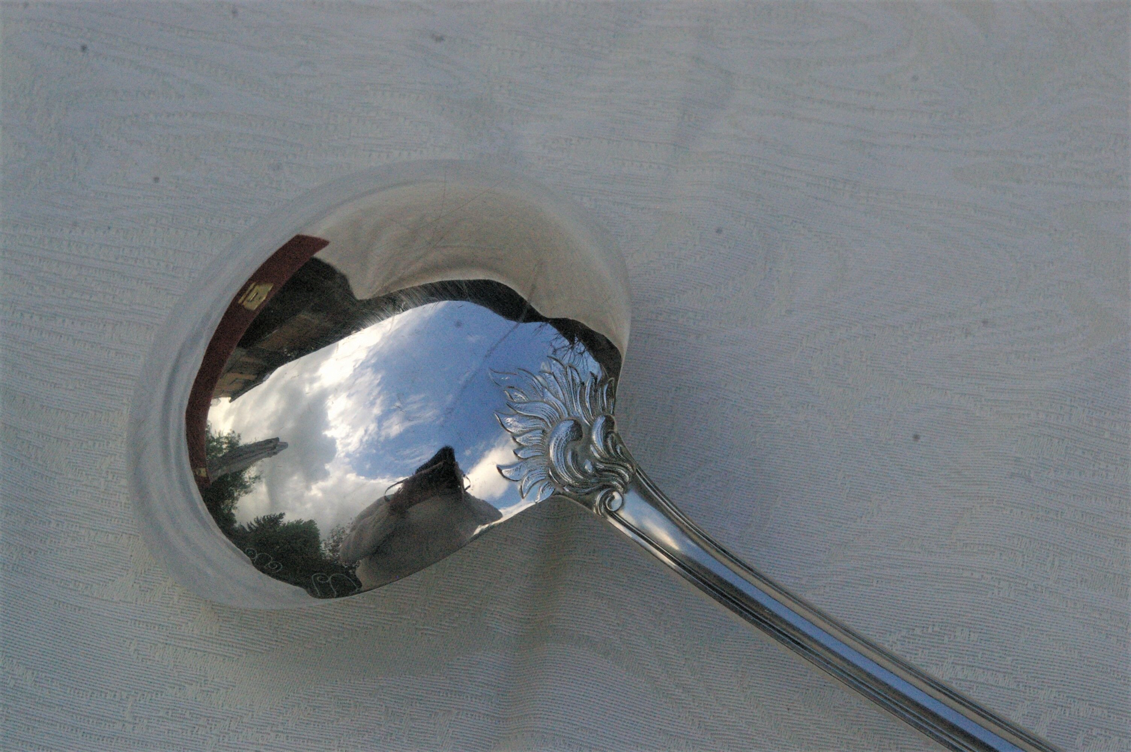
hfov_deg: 49.6
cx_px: 566
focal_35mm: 39
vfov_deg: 34.1
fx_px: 1224
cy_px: 376
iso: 1600
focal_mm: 26
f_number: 9.5
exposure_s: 1/1000
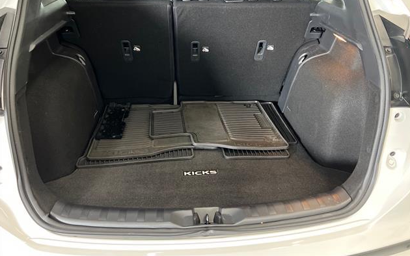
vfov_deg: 44.3
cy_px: 101
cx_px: 206
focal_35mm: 28
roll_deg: -2.2
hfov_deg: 66.5
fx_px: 313
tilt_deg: -29.0
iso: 500
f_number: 1.5
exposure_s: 1/40
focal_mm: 5.7
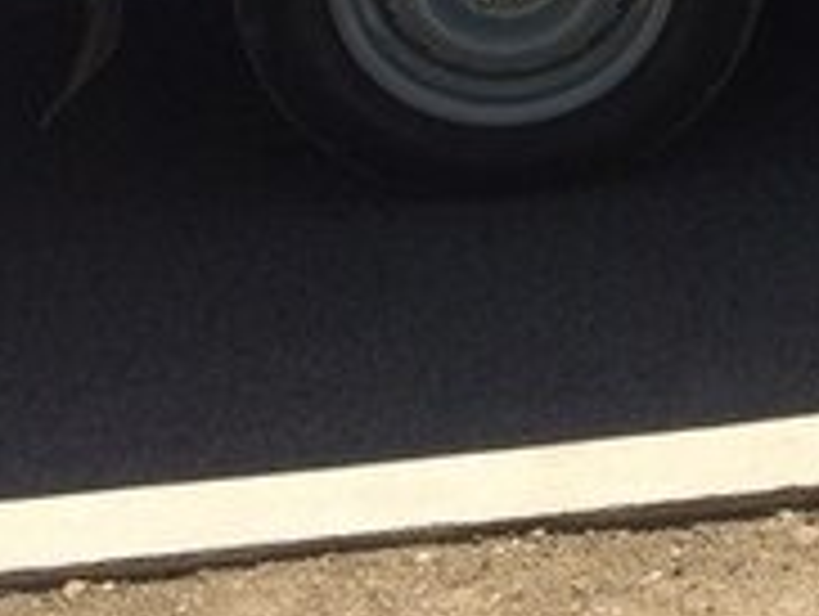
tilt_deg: -13.9
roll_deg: +0.3
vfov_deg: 13.1
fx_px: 2488
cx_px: 1251
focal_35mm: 105
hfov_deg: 16.8
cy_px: -384
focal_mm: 4.15
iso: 32
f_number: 2.2
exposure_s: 1/2160
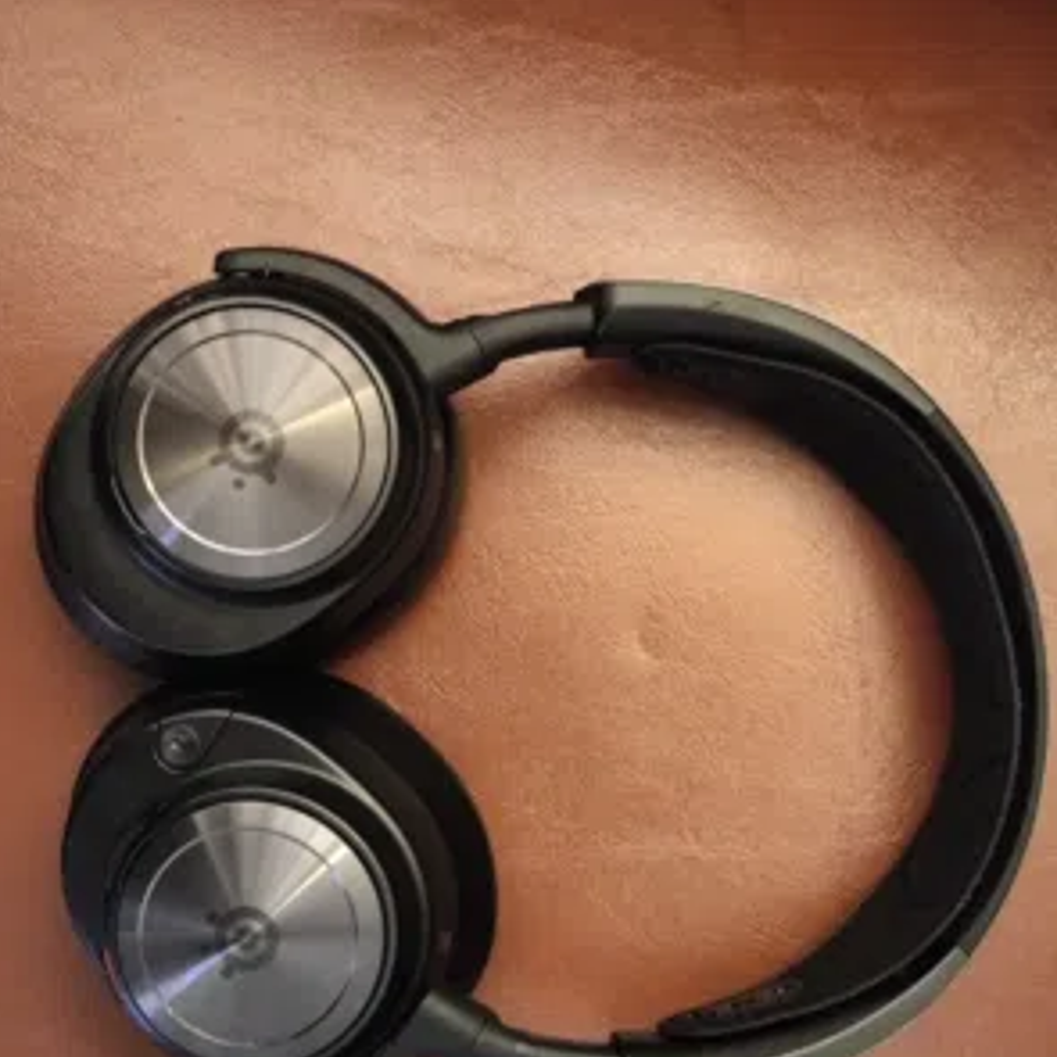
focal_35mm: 42
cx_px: 523
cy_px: 645
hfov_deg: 40.0
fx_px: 1451
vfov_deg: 39.8
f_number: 1.79
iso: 3314
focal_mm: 4.71
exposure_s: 1/14.3
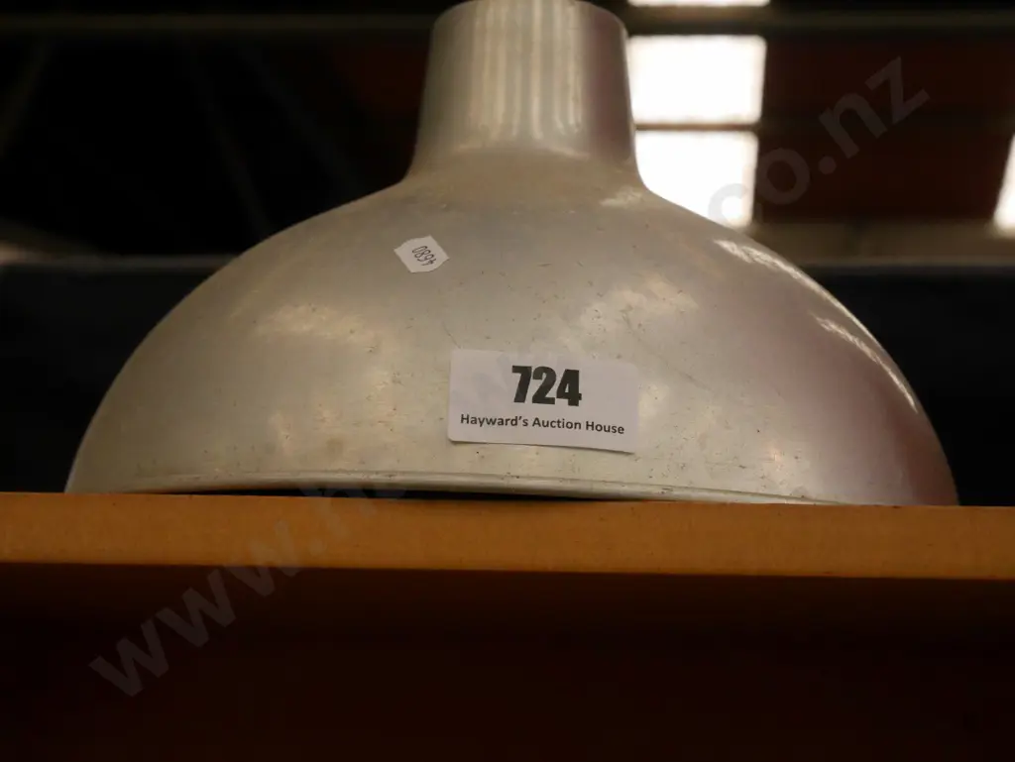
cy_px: 381
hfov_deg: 30.3
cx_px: 508
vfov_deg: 22.9
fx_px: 1877
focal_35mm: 64
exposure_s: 1/250
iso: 3200
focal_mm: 32
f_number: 5.6
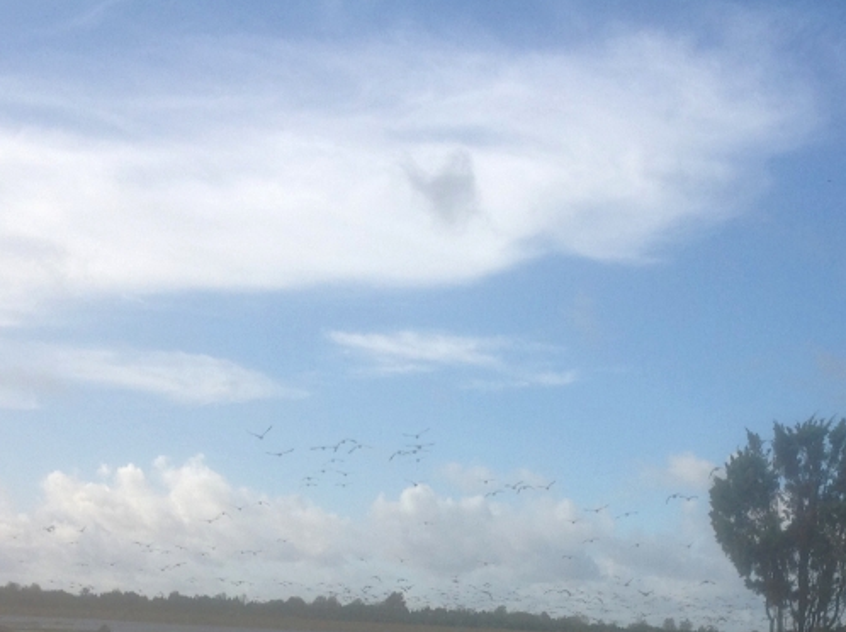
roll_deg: -3.1
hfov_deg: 27.0
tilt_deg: +0.2
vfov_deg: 19.9
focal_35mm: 72
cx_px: 498
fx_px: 1757
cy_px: 597
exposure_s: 1/1374
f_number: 2.4
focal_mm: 4.28
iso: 50
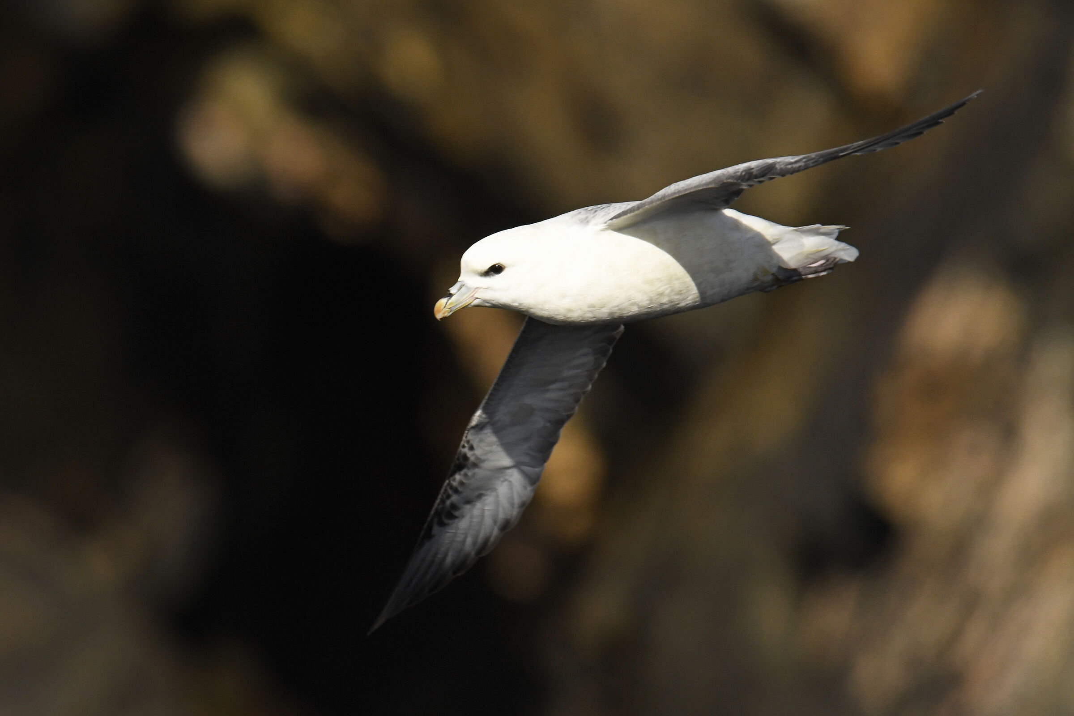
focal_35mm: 600
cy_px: 358
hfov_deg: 3.4
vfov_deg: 2.3
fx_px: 17899
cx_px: 537
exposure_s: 1/4000
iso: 1000
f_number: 10
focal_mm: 600
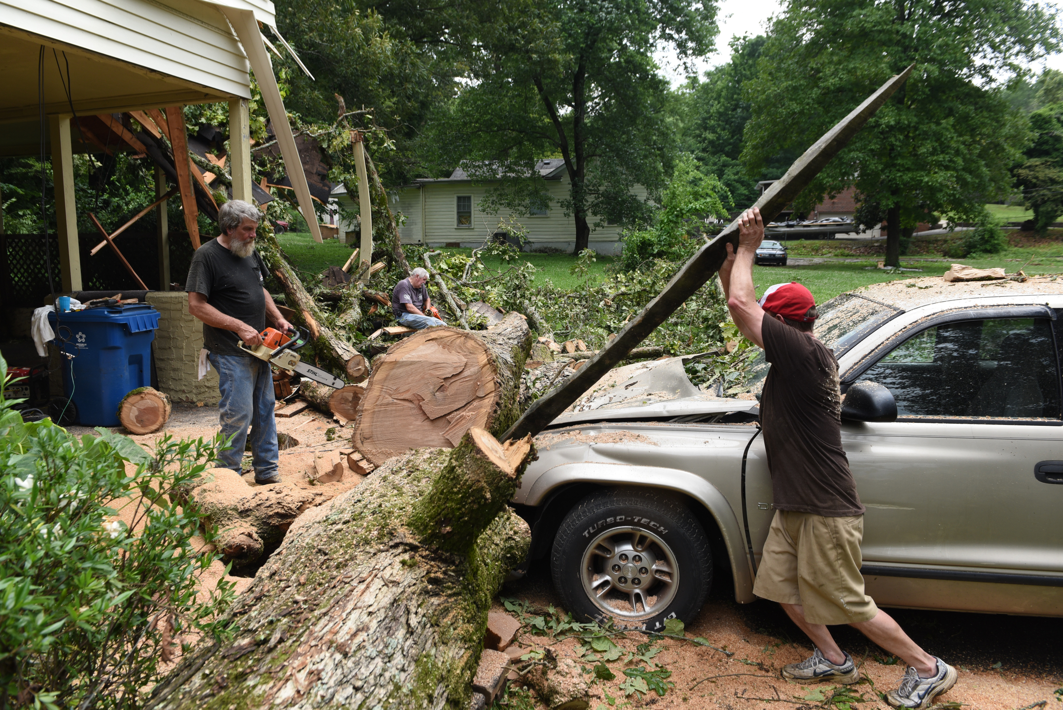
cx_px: 532
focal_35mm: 24
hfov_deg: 73.7
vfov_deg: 53.2
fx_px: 709
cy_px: 355
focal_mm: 24
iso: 250
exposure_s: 1/320
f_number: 7.1
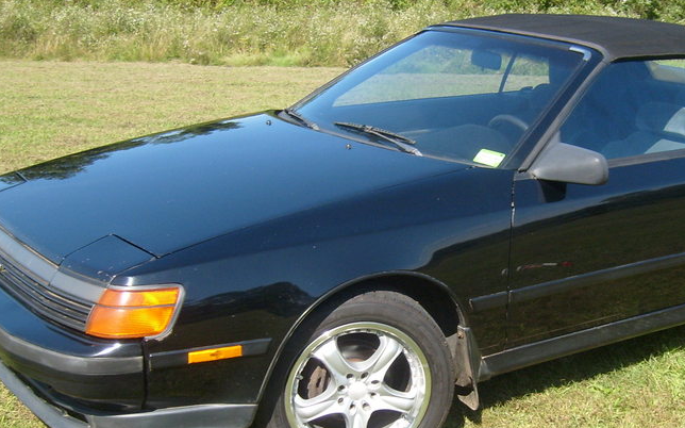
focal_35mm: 59
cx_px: 439
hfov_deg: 34.3
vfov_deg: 22.0
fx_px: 1101
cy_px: 252
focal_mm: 5.8
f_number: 7.1
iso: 80
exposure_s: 1/90
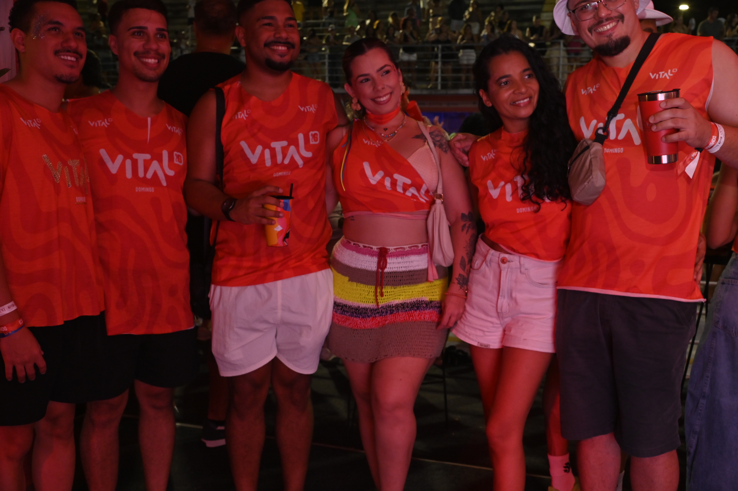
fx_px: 717
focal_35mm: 35
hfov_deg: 54.4
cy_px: 246
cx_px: 369
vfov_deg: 37.8
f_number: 6.3
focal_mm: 35
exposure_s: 1/160
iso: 2500
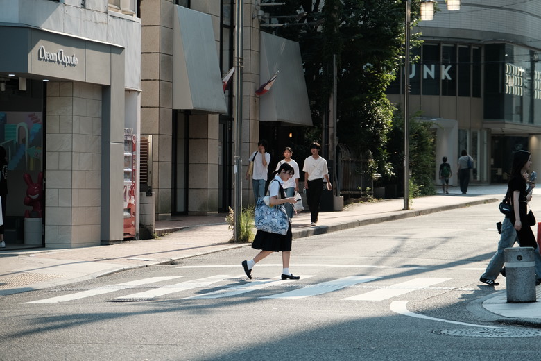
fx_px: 1803
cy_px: 180
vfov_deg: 11.4
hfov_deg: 17.1
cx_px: 270
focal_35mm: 120
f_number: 4
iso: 400
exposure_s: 1/950
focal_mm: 80
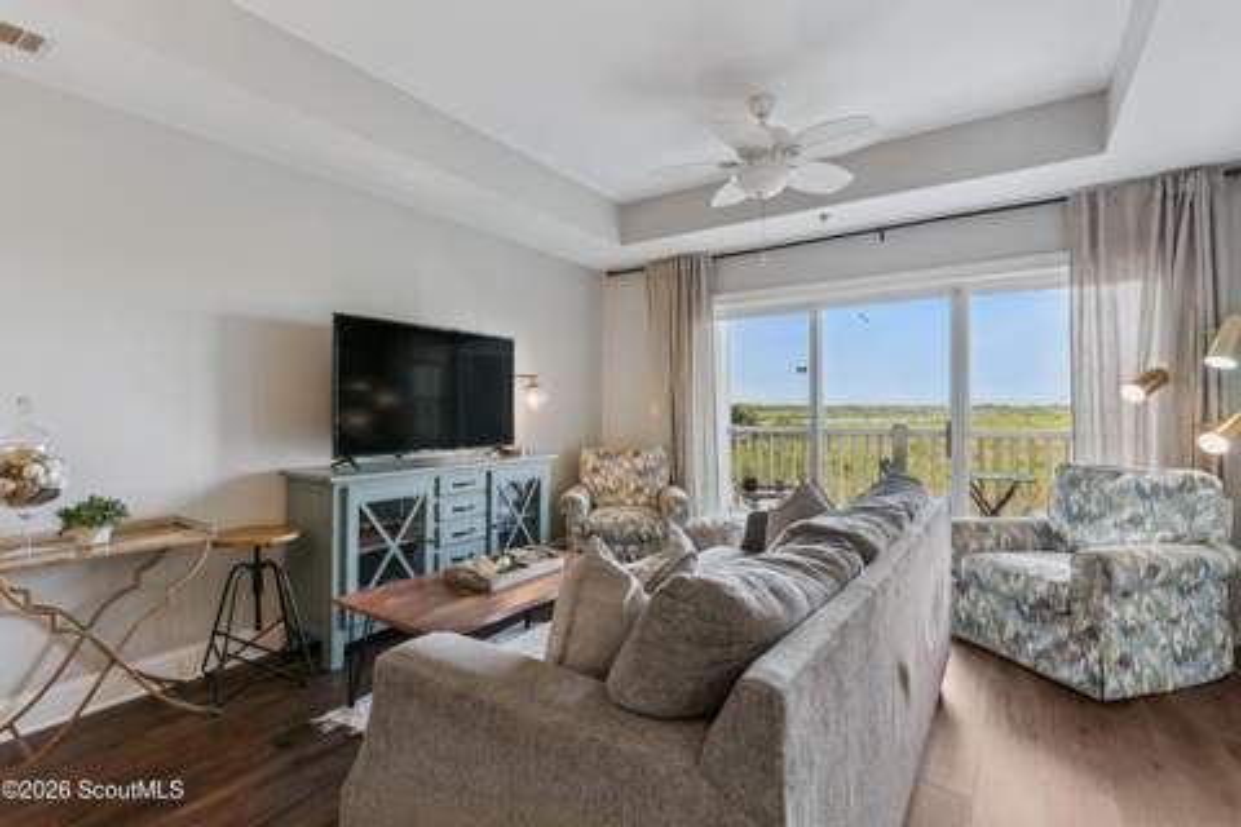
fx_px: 586
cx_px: 620
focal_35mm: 17
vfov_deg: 70.4
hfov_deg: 93.3
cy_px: 414
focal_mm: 17
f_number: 8
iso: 250
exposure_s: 1/6
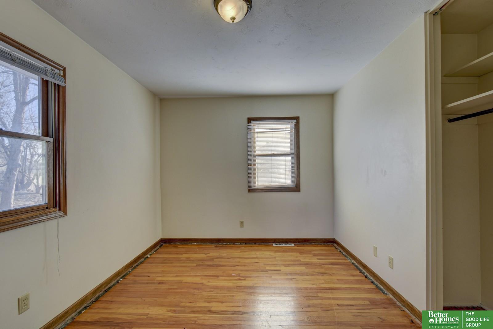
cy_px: 164
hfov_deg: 100.4
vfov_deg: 77.3
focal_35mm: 15
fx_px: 205
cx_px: 246
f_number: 8
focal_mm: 10
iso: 400
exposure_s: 1/30
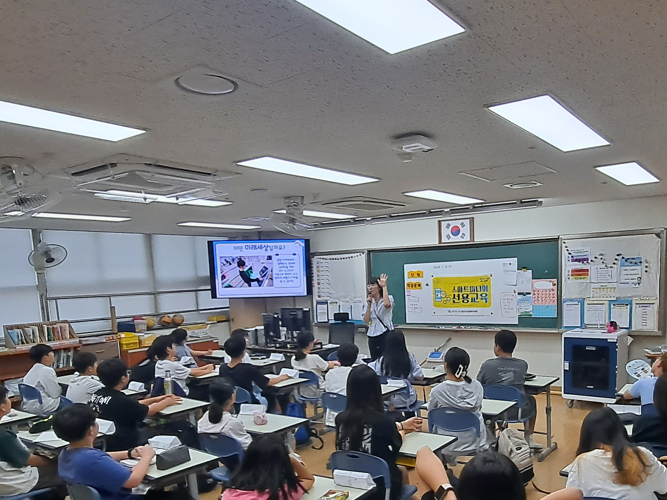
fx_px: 520
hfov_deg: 65.1
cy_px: 351
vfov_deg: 50.0
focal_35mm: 27
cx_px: 376
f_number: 2.2
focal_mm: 1.74
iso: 50
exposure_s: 1/120
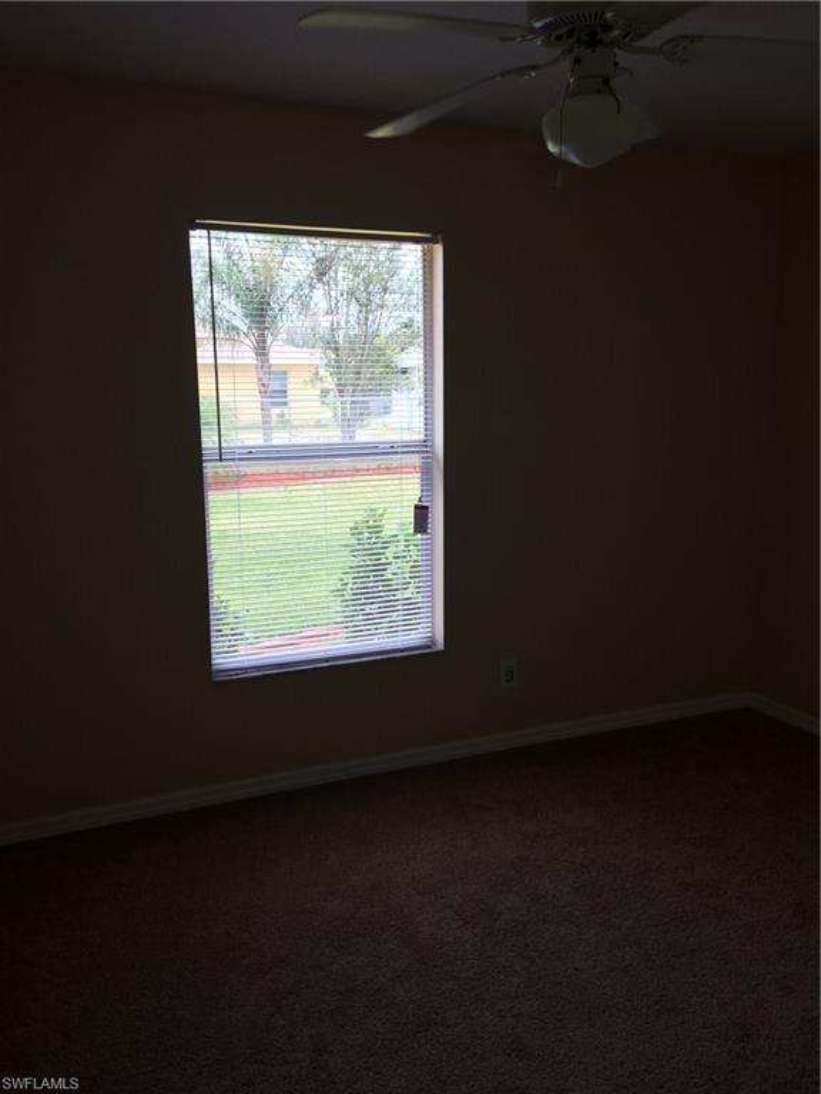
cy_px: 547
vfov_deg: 61.7
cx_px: 410
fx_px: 917
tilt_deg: -12.5
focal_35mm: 29
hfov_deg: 48.2
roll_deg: +1.4
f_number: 2.2
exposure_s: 1/120
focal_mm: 4.15
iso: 32
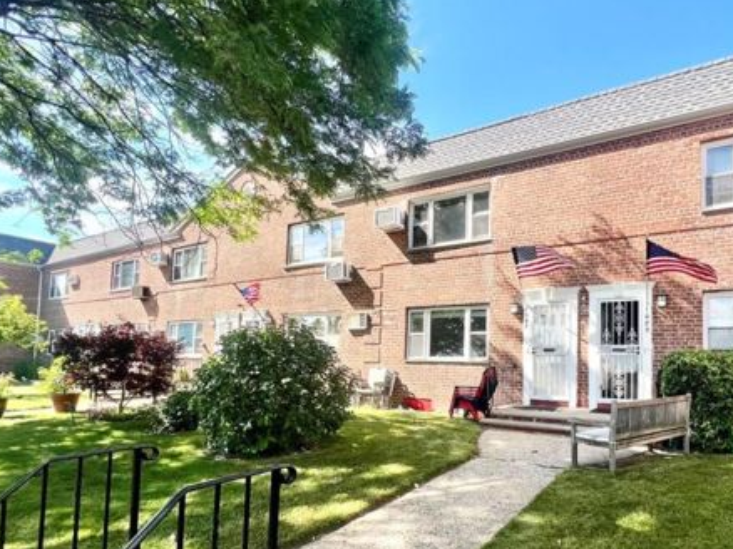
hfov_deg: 83.2
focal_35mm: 19
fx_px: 402
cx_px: 455
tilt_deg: +2.9
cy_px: 341
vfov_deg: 67.6
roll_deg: -1.0
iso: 32
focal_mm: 1.57
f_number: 1.8
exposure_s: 1/582
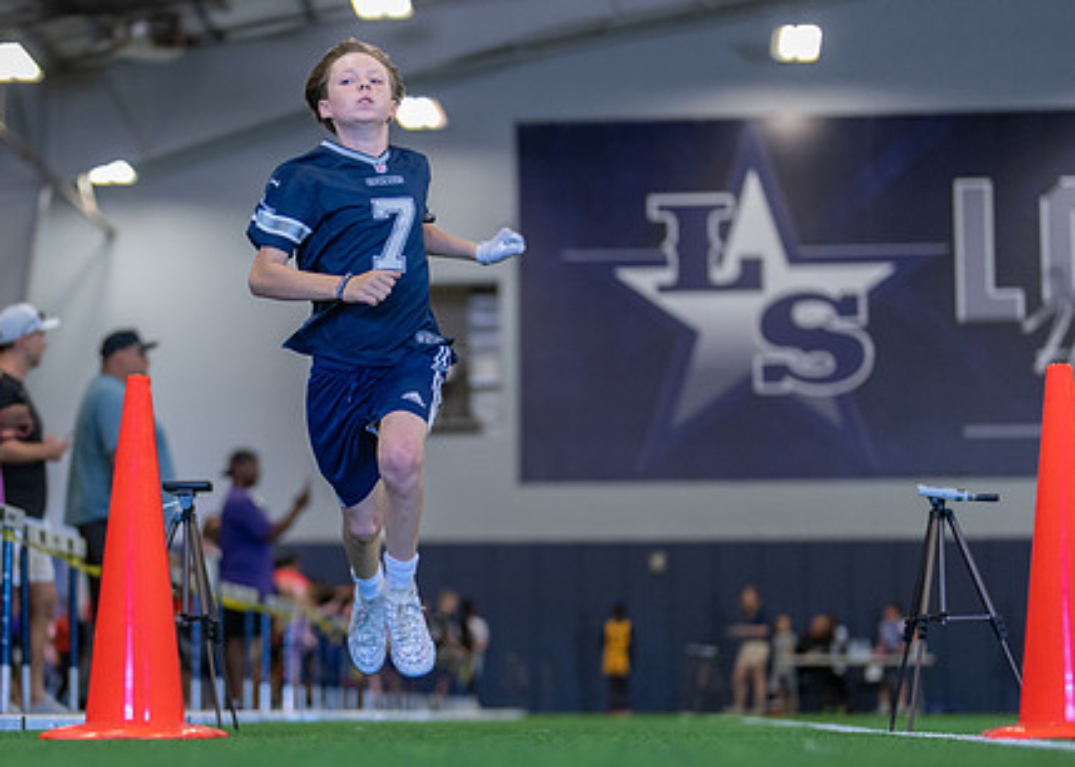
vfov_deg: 16.4
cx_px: 348
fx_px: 2655
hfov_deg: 22.8
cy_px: 481
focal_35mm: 87
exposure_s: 1/1000
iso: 1600
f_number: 1.2
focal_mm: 50
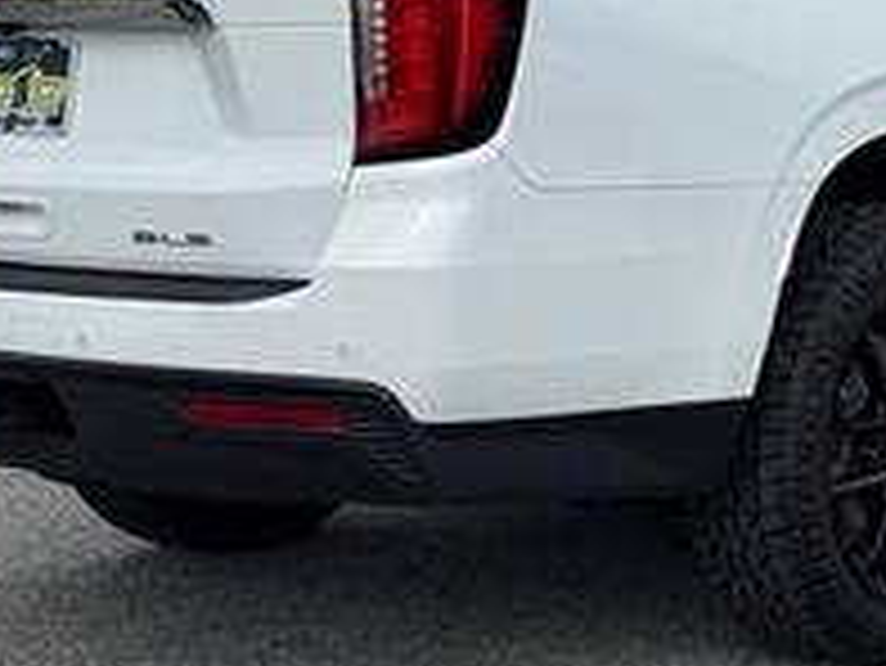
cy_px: 76
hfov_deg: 15.8
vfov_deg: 12.0
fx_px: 3150
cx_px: 783
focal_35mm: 123
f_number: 1.78
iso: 64
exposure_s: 1/4975
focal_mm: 6.76
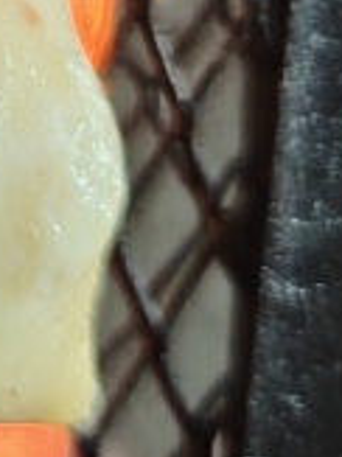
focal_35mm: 151
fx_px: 1992
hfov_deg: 9.2
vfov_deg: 11.4
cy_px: -548
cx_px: -356
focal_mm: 5.25
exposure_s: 1/33
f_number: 1.8
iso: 640
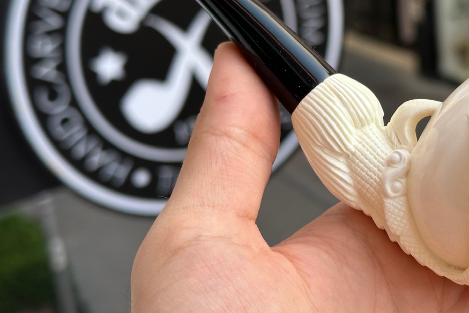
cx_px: 343
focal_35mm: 73
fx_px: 951
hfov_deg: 27.4
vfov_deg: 18.7
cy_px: 123
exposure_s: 1/663
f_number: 1.78
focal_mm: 6.86
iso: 64
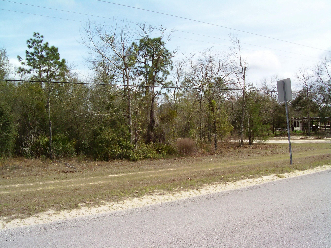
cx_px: 166
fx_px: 344
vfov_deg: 39.6
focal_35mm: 36
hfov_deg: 51.4
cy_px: 124
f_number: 4.8
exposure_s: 1/409
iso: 80
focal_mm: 6
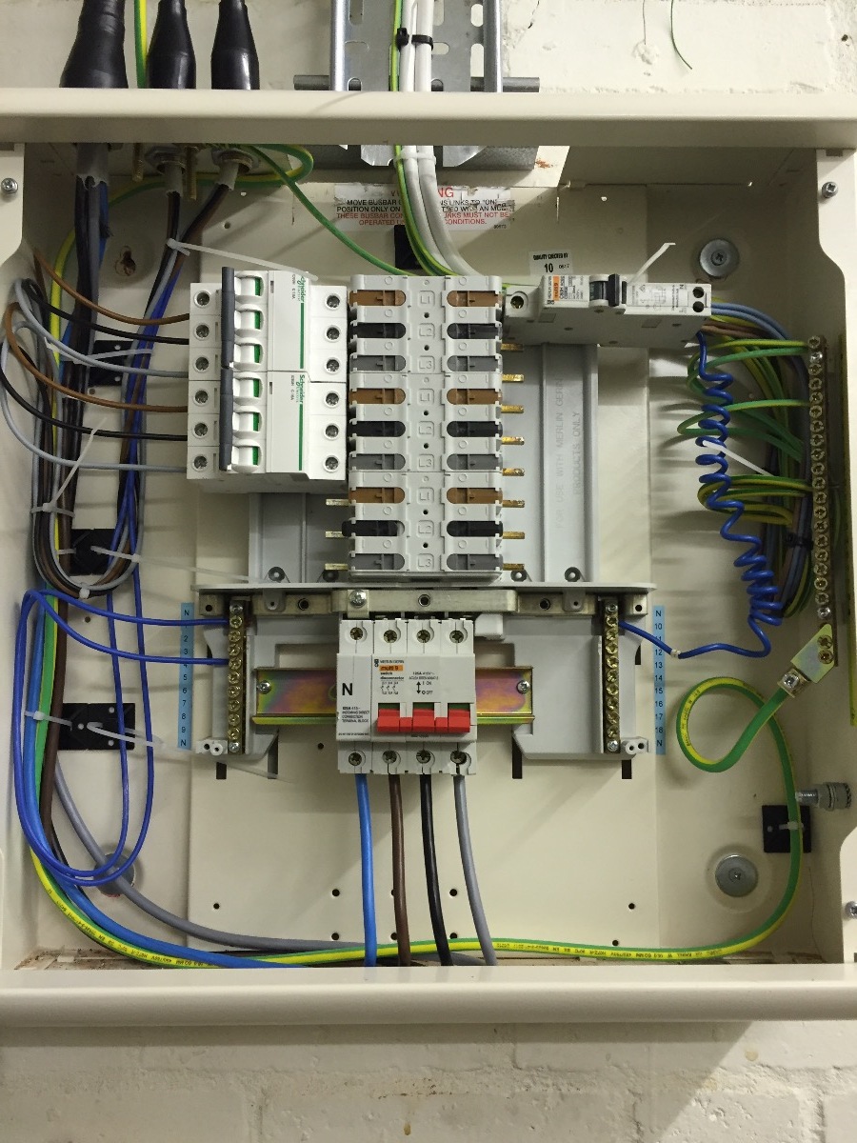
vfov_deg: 61.7
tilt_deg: +5.7
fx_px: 957
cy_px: 572
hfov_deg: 48.2
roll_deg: +0.2
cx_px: 428
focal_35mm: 29
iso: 160
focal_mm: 4.15
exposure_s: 1/33
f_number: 2.2
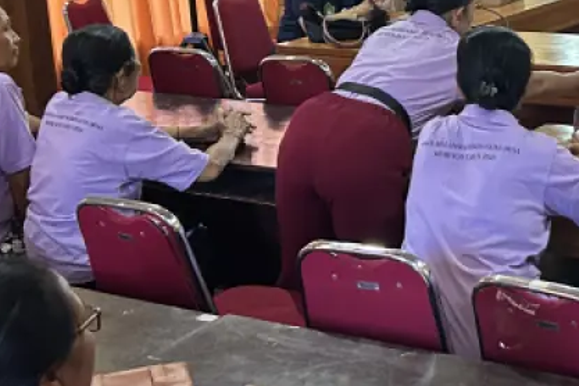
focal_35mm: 76
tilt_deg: -10.2
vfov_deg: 17.7
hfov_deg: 25.1
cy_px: 43
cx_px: 605
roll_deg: +2.6
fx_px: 1222
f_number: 1.5
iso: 640
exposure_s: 1/30
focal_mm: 5.7
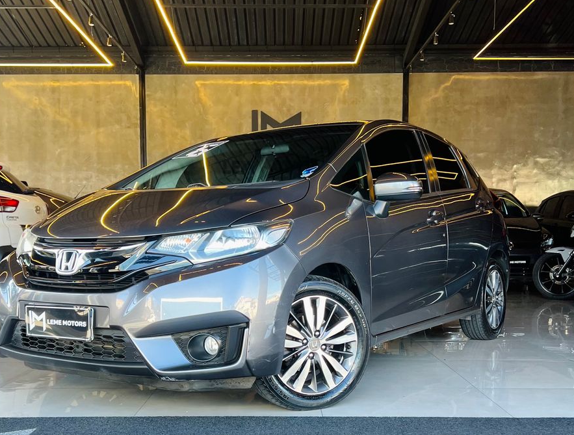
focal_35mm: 28
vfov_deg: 50.0
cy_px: 228
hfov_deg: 63.2
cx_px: 269
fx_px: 466
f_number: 1.5
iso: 64
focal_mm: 5.7
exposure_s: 1/120
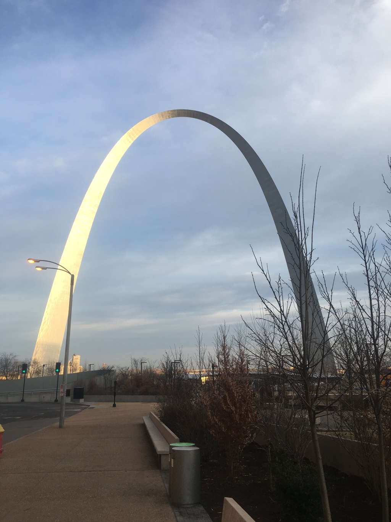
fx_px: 437
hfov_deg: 48.2
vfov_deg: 61.7
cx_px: 196
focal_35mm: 29
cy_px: 261
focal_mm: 4.15
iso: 25
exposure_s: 1/455
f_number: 2.2
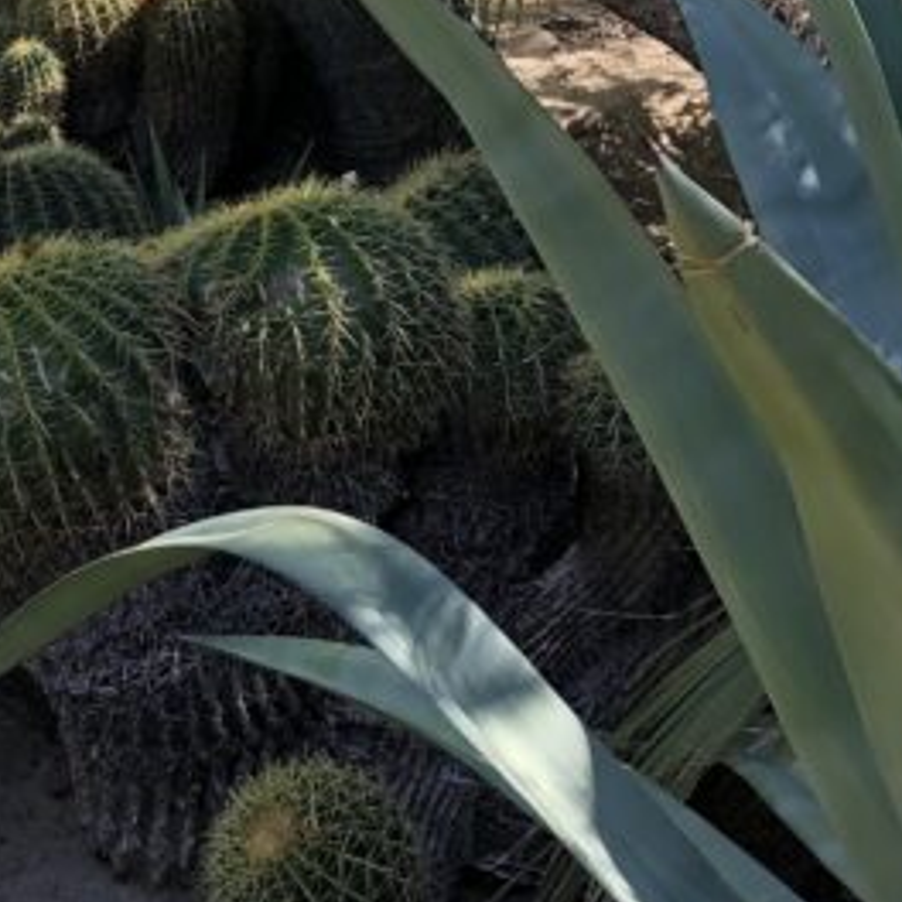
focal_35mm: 96
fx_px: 2830
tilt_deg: -2.0
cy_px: -72
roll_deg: +1.3
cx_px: -246
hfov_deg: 17.1
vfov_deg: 17.5
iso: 20
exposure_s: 1/378
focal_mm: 3.99
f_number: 1.8
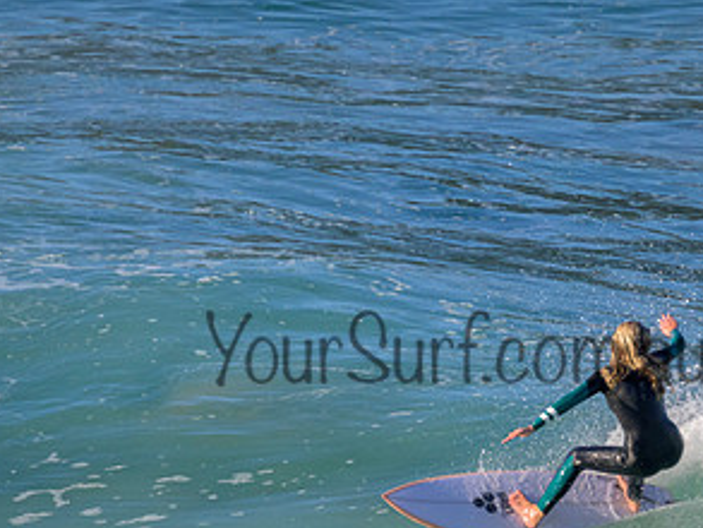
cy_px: 328
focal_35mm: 1524
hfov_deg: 1.3
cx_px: 453
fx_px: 30963
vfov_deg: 1.0
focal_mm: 800
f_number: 11
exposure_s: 1/2000
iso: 2800
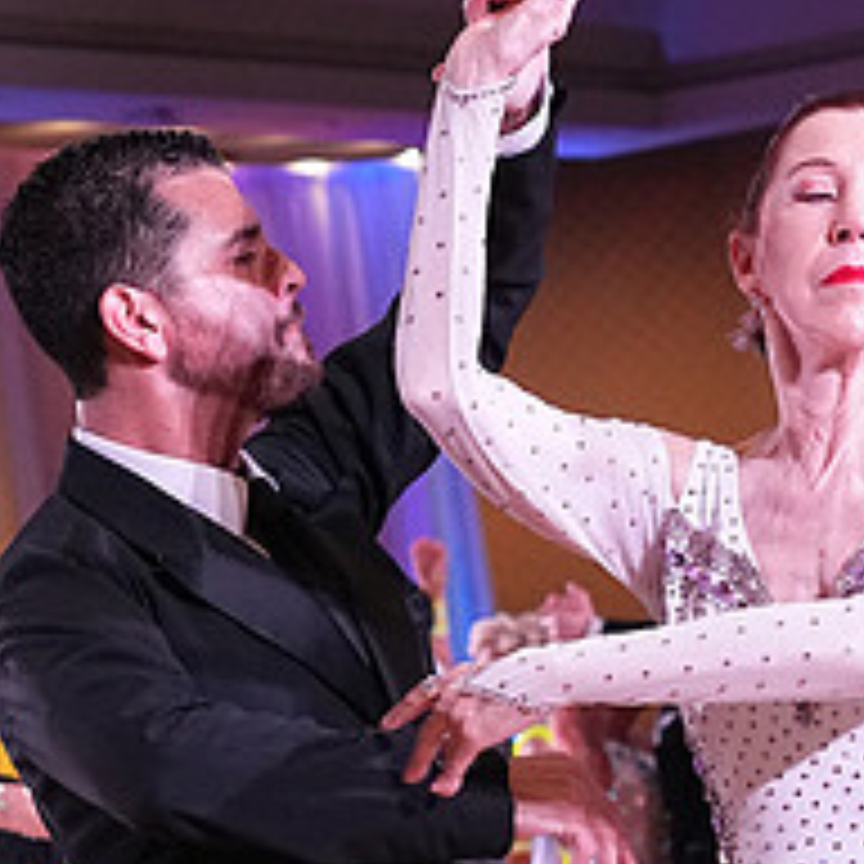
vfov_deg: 7.2
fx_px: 6834
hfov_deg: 7.2
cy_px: 1044
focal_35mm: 242
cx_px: 610
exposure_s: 1/320
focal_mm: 63
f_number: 5.6
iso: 3200
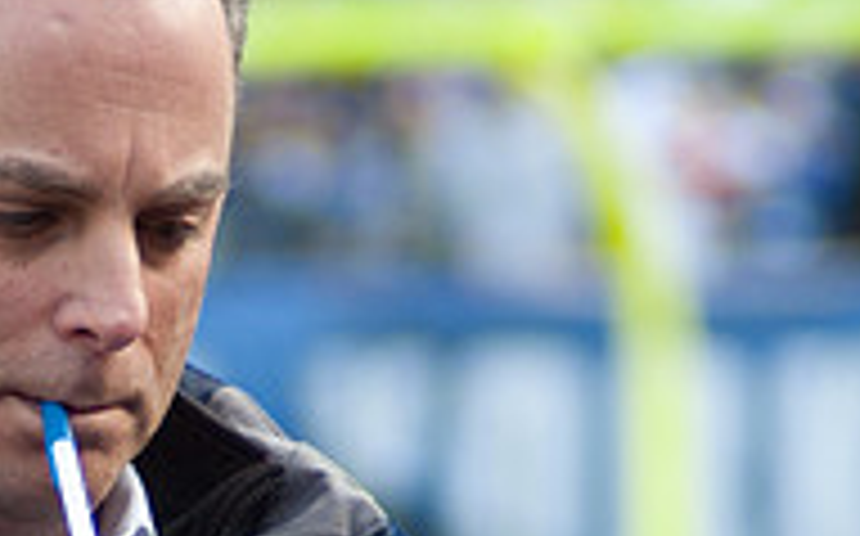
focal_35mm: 721
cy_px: 554
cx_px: 41
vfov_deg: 1.8
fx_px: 16884
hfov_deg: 2.9
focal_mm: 155
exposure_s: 1/200
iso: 320
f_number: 4.8
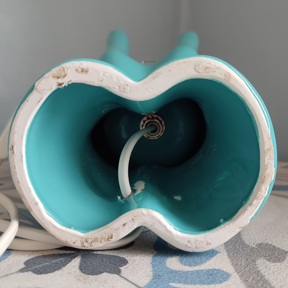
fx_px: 282
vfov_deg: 54.0
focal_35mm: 30
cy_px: 142
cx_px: 175
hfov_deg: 53.6
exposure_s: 1/33
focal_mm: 5.89
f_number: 1.89
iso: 145
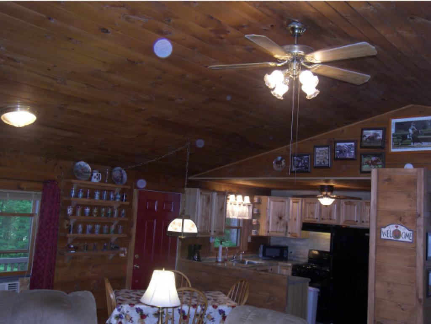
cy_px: 162
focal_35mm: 37
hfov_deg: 50.1
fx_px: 461
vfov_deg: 38.7
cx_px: 216
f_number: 3.2
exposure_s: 1/40
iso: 160
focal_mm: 7.8
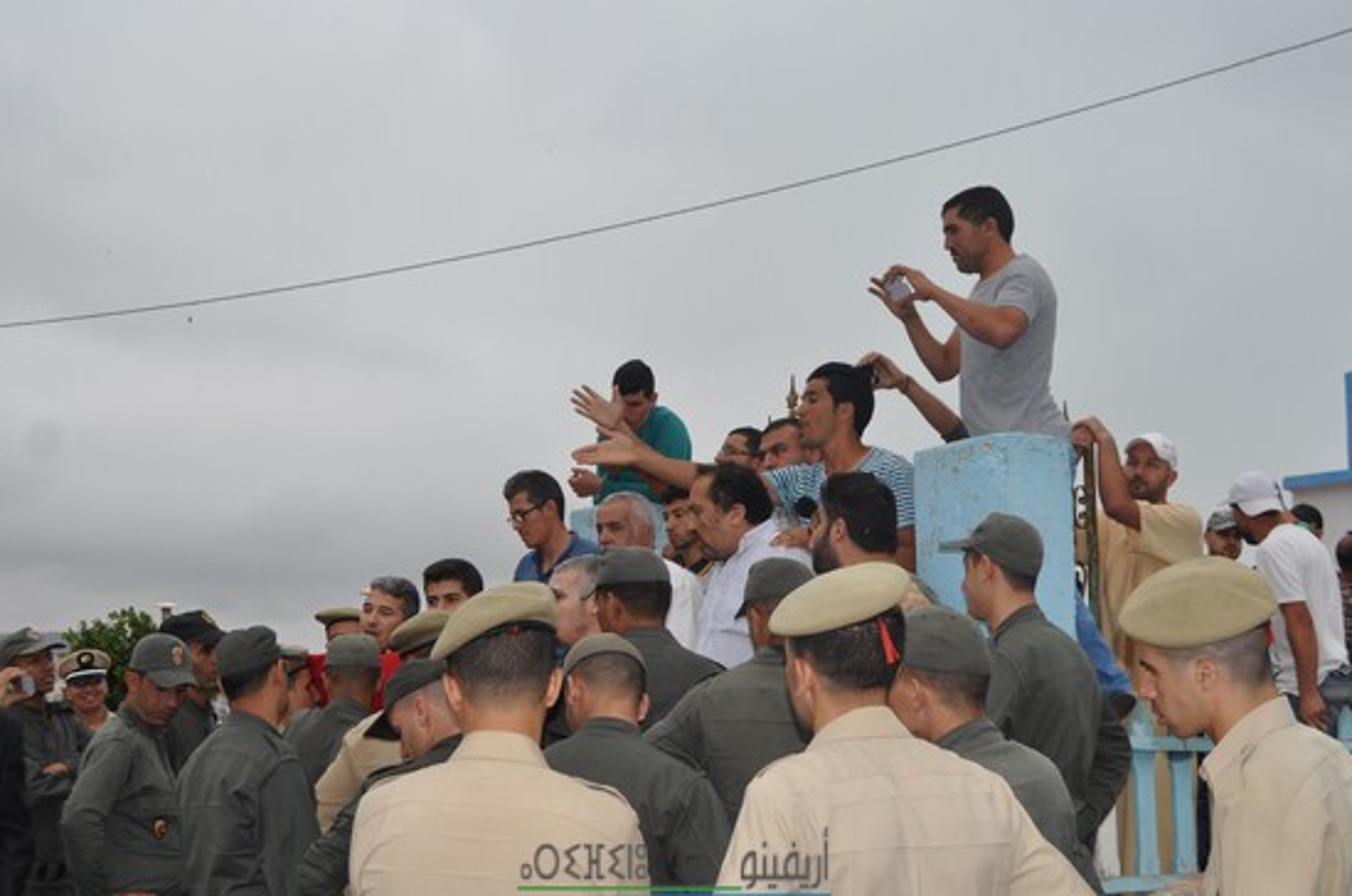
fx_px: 1575
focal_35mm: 42
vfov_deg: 31.7
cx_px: 675
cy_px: 513
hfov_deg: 46.5
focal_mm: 24
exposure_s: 1/200
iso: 200
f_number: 5.6
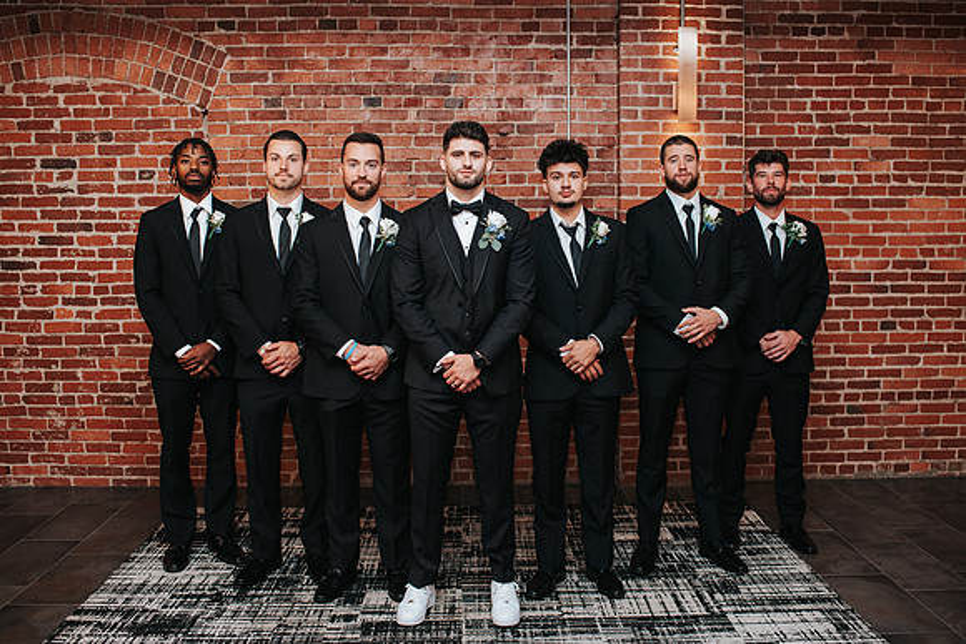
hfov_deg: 52.8
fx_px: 973
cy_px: 315
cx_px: 494
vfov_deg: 36.6
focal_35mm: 36
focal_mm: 35
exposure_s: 1/125
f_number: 2.8
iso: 1000
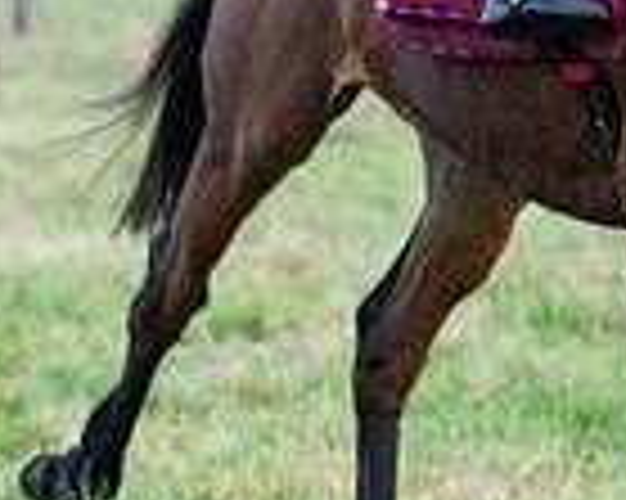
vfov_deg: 1.5
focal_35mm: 1004
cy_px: -50
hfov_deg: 1.9
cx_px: 1624
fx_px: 18588
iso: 1250
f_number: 4
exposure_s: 1/500
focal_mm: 115
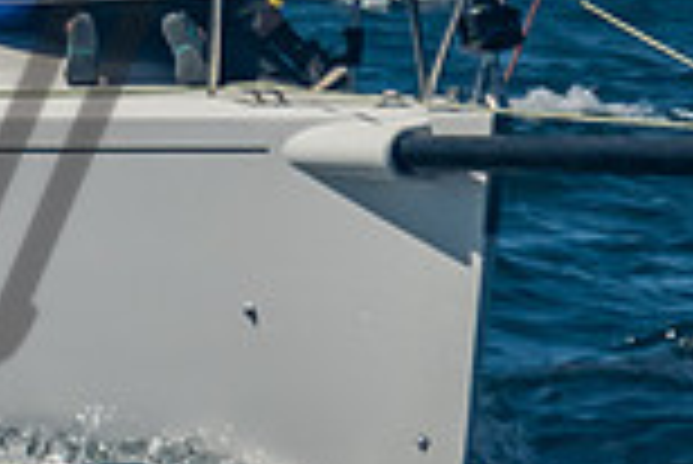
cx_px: -988
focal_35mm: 1770
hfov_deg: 1.2
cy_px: -566
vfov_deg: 0.8
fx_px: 34104
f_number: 6.3
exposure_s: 1/1250
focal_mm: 200
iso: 160
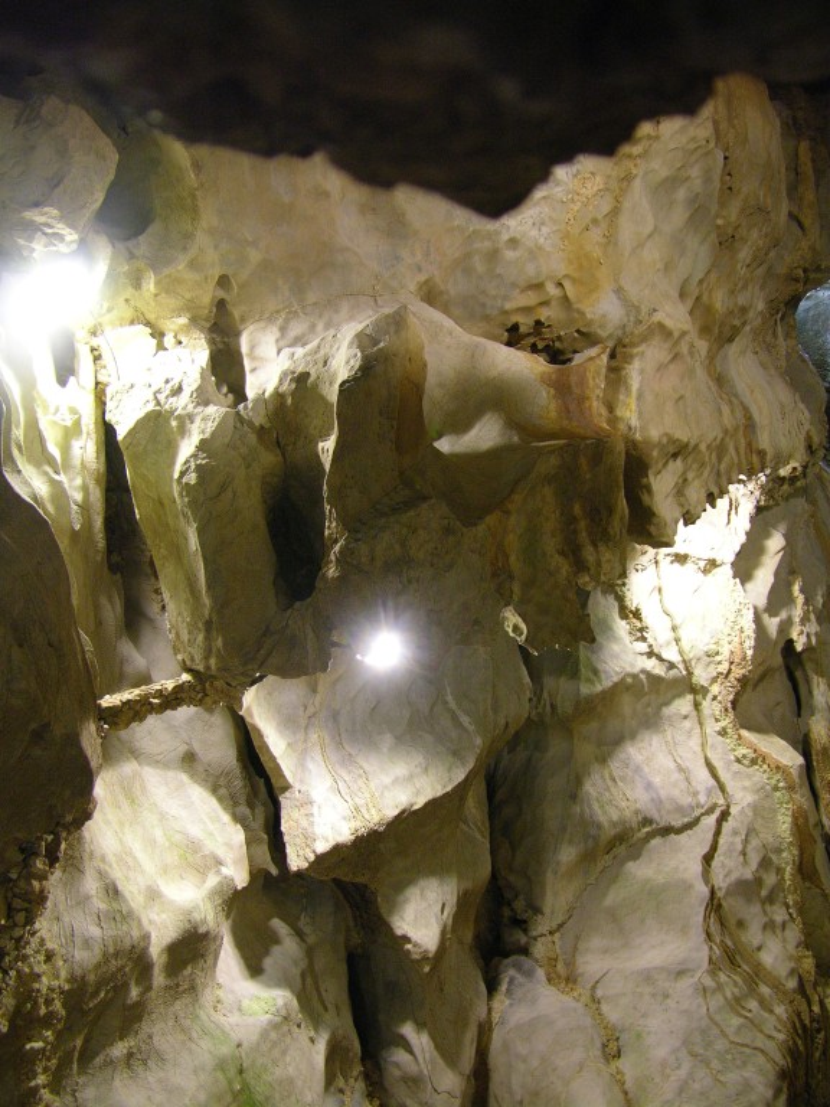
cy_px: 554
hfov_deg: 40.7
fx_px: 1119
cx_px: 415
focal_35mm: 35
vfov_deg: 52.6
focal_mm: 8.9
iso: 200
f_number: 2.8
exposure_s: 1/2
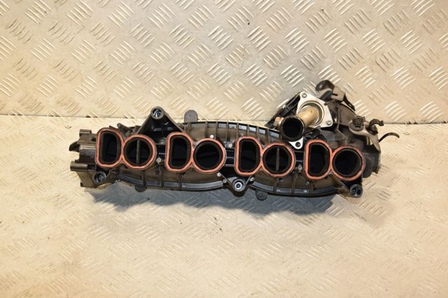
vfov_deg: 26.5
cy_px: 149
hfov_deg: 38.9
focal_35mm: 51
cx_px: 224
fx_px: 634
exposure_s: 1/200
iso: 800
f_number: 5
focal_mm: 34
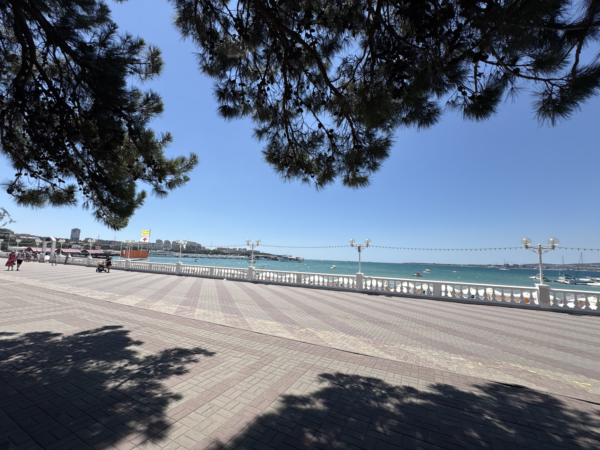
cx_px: 282
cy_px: 229
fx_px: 260
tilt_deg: +7.6
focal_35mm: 15
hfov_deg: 98.1
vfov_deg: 81.7
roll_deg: -1.8
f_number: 2.2
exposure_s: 1/3390
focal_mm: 2.22
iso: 50
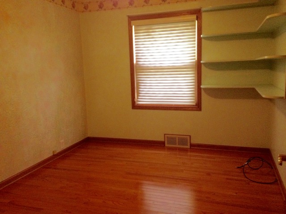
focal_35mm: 33
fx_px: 273
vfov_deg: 42.9
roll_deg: -0.4
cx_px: 143
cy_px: 107
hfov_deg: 55.4
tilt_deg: -7.8
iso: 320
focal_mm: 4.12
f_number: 2.4
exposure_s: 1/20
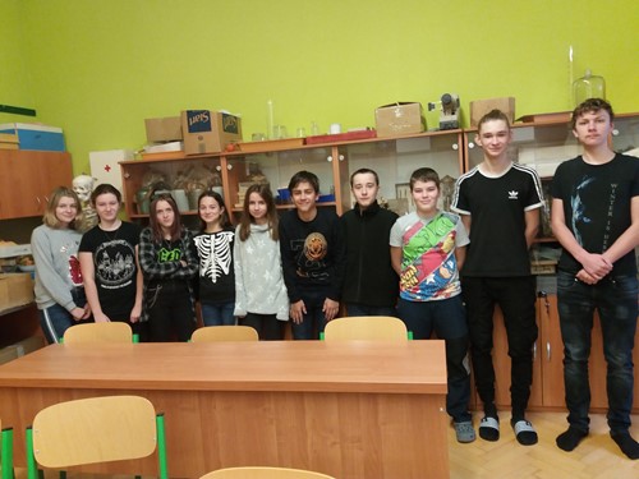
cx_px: 320
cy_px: 240
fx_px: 517
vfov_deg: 49.7
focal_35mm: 28
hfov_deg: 63.4
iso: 160
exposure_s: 1/17
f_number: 1.9
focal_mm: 3.7
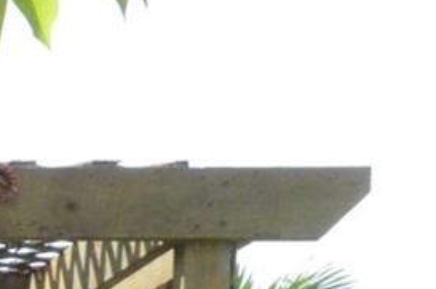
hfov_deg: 8.8
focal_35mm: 211
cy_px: 774
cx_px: -642
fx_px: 2551
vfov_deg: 6.1
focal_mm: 24
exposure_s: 1/250
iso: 5000
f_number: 22
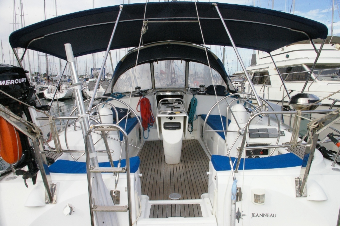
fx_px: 255
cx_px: 170
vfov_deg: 47.9
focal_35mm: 27
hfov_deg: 67.4
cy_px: 113
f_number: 22
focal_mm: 18
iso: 1600
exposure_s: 1/180
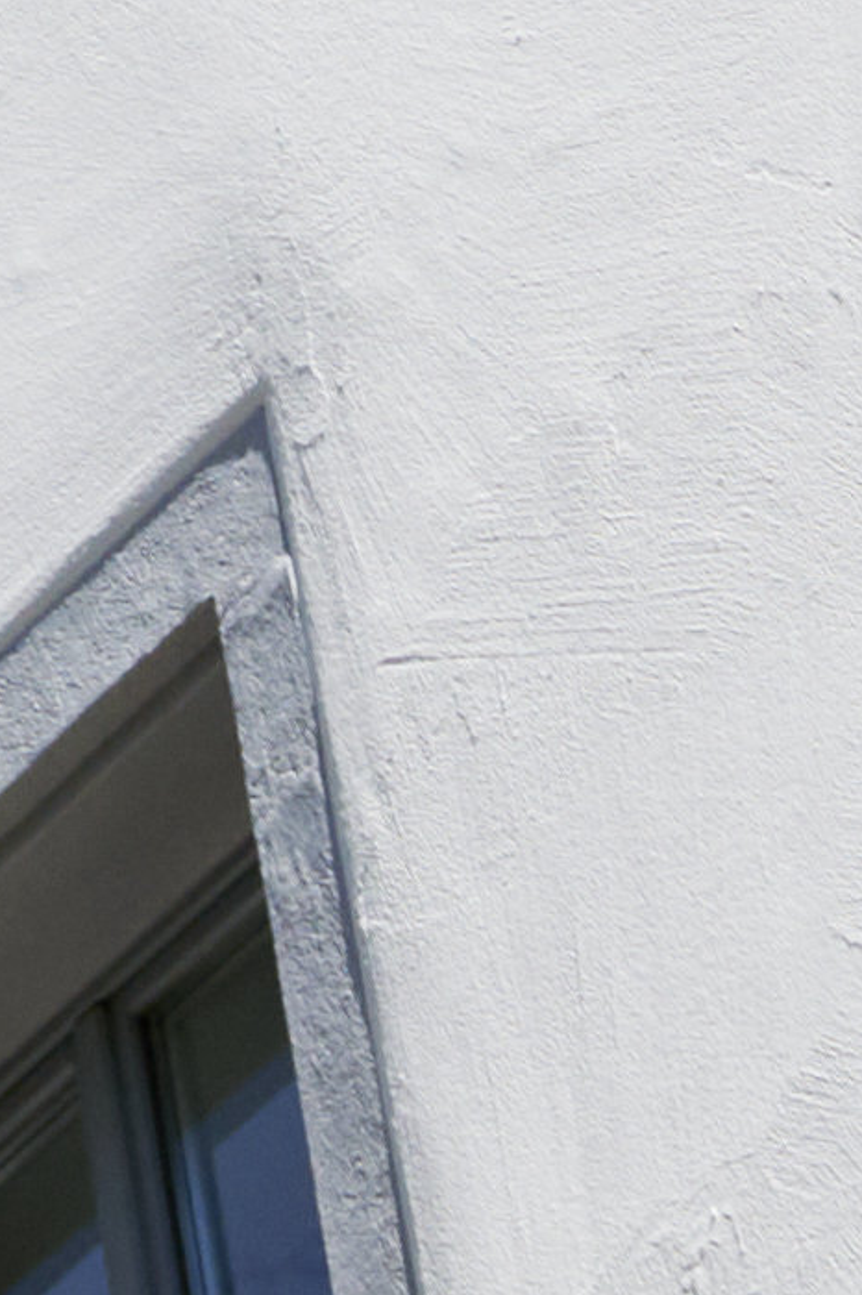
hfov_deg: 3.3
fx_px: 14847
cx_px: -762
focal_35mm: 413
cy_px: -3452
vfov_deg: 4.6
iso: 200
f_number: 10
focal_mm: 35
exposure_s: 1/500
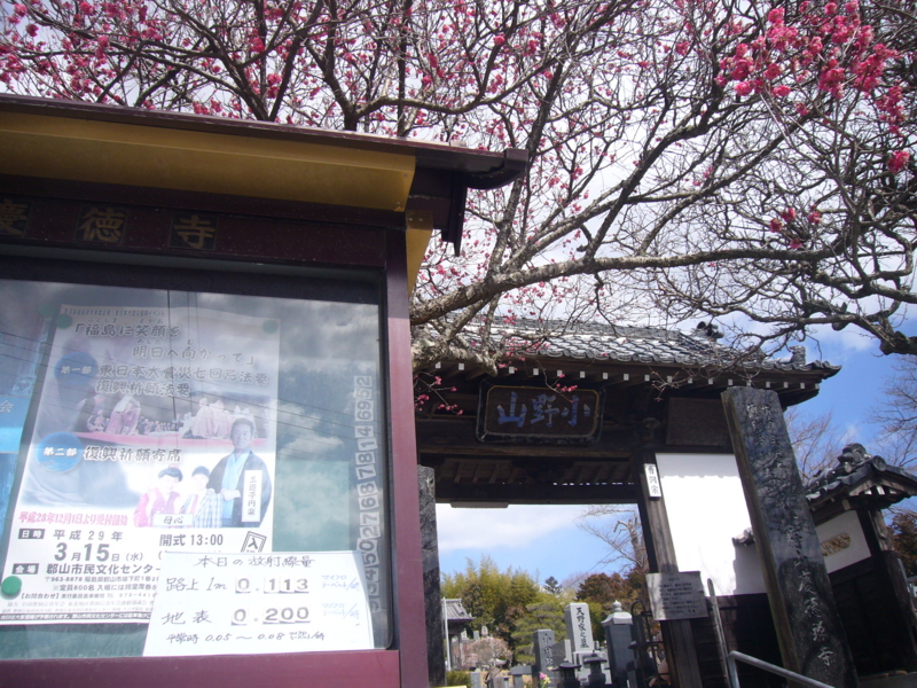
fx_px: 742
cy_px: 344
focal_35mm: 28
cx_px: 458
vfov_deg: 49.7
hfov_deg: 63.4
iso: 80
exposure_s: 1/320
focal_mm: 4.6
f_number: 5.6
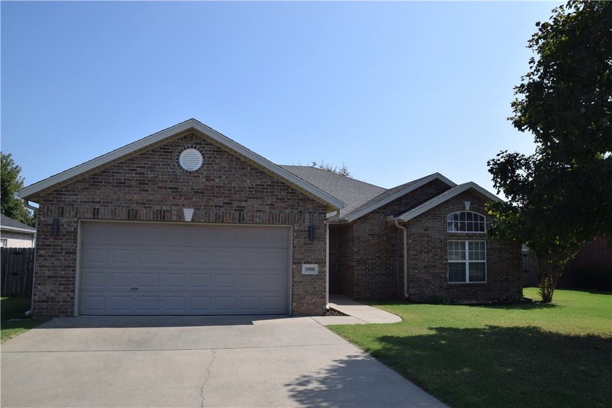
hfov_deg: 41.1
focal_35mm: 48
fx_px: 816
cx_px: 306
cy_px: 204
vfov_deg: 28.1
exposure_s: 1/125
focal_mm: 32
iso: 100
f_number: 11
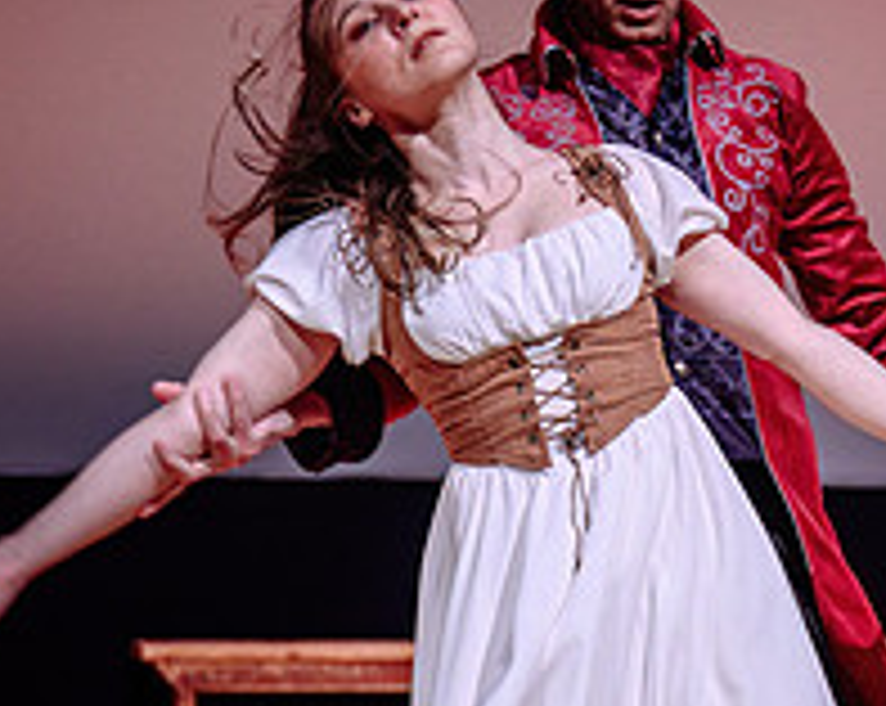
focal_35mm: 159
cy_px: 531
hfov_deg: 12.0
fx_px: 4163
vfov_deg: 9.7
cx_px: 983
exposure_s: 1/250
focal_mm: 52
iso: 1600
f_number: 2.8
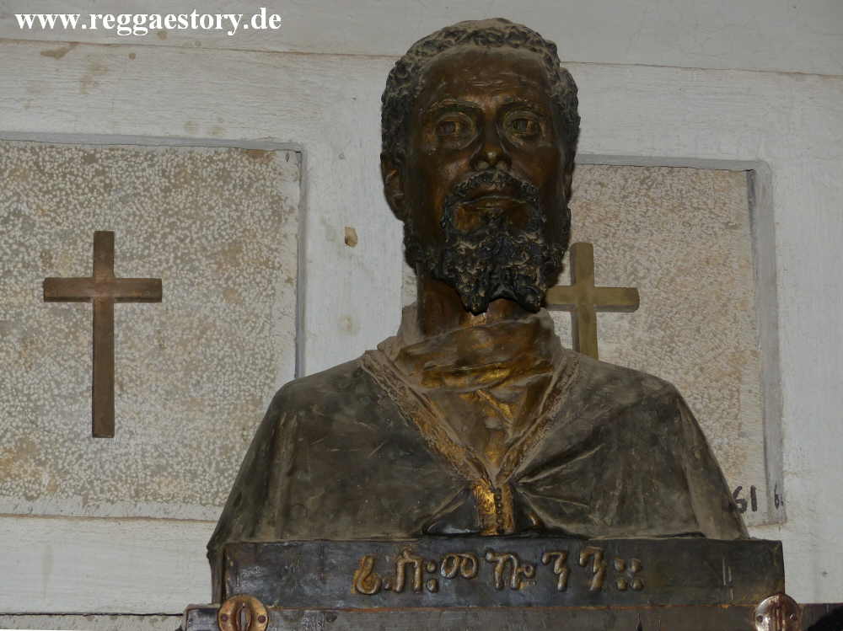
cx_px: 422
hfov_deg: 22.0
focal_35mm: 89
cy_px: 316
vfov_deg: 16.6
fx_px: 2166
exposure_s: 1/60
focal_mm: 16
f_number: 2.8
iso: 100
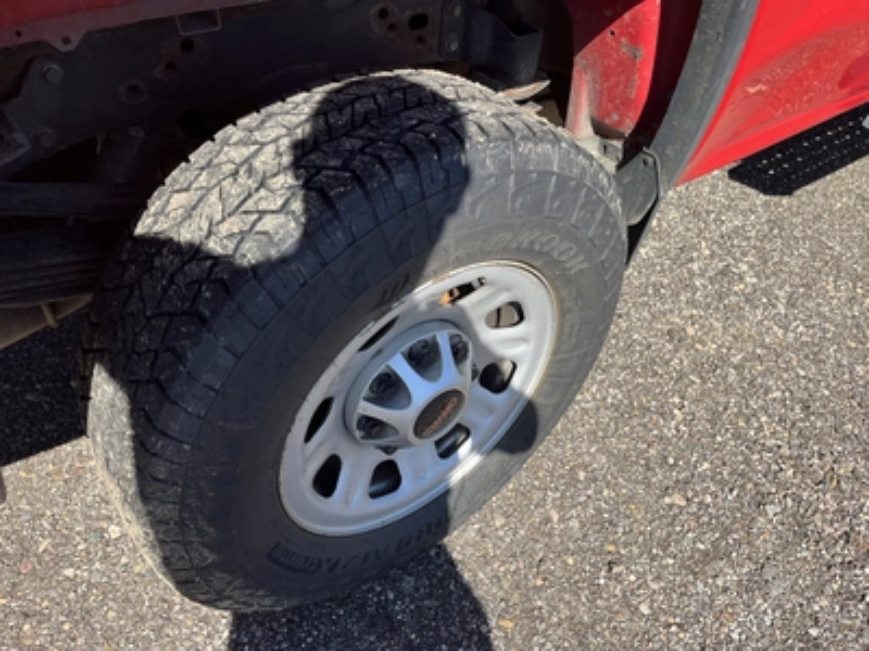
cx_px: 434
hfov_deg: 67.3
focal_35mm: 26
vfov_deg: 53.1
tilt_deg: -46.9
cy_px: 326
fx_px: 653
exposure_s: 1/1721
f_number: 1.6
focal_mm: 5.1
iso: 50
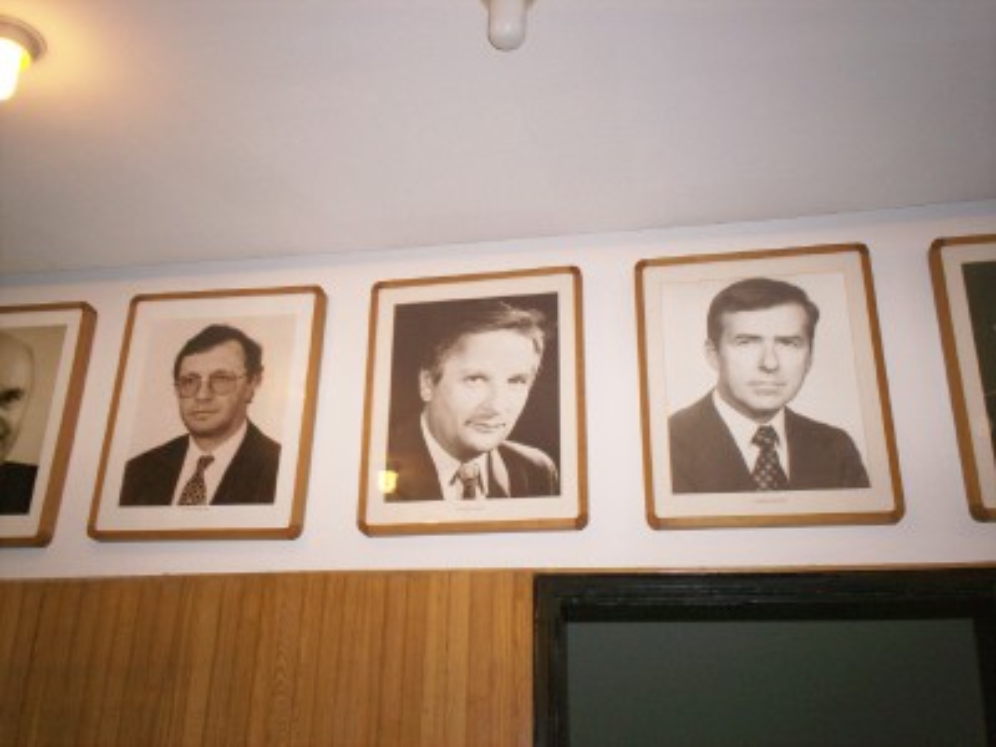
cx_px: 498
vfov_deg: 39.7
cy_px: 374
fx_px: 1036
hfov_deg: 51.4
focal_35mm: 36
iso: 140
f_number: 4.5
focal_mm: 6
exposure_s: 1/60
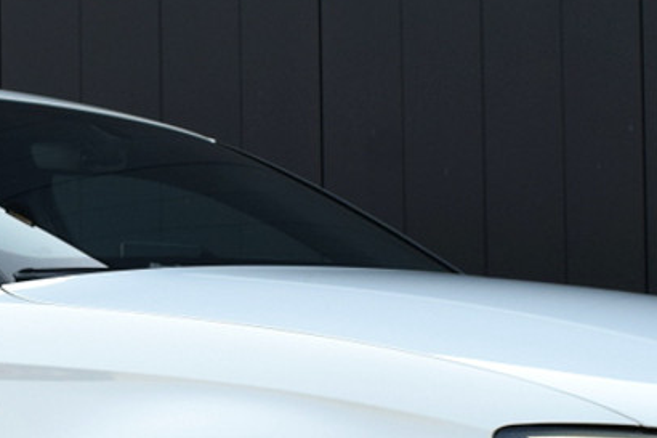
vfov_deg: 11.1
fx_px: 2244
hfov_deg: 16.5
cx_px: 112
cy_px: 326
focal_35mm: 123
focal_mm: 24
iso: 360
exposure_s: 1/250
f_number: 8
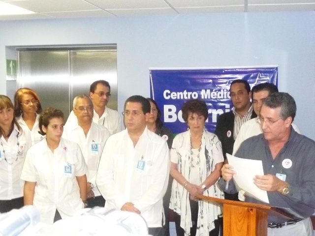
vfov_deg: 30.3
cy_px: 118
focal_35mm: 48
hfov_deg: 39.7
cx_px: 158
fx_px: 437
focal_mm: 5
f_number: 3.4
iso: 640
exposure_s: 1/30
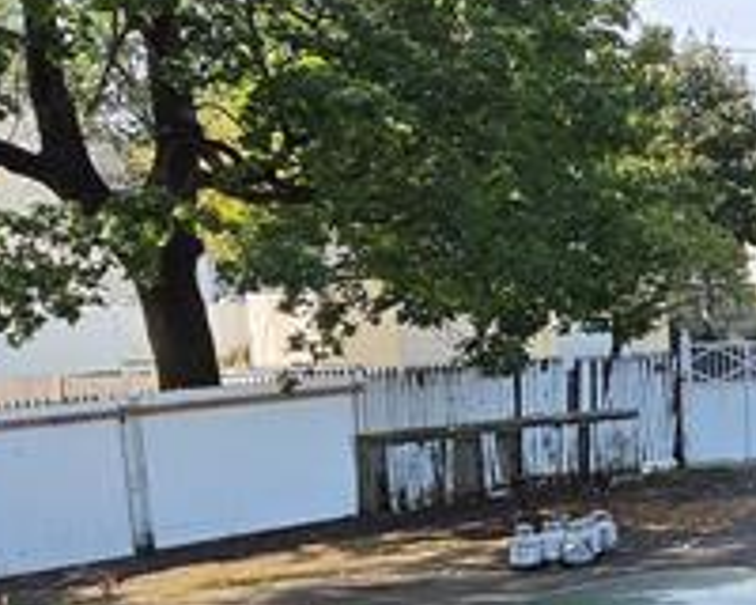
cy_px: 367
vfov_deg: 23.4
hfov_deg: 23.1
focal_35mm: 65
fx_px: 1454
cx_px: 1157
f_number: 1.9
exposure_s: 1/895
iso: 32
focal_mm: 2.2
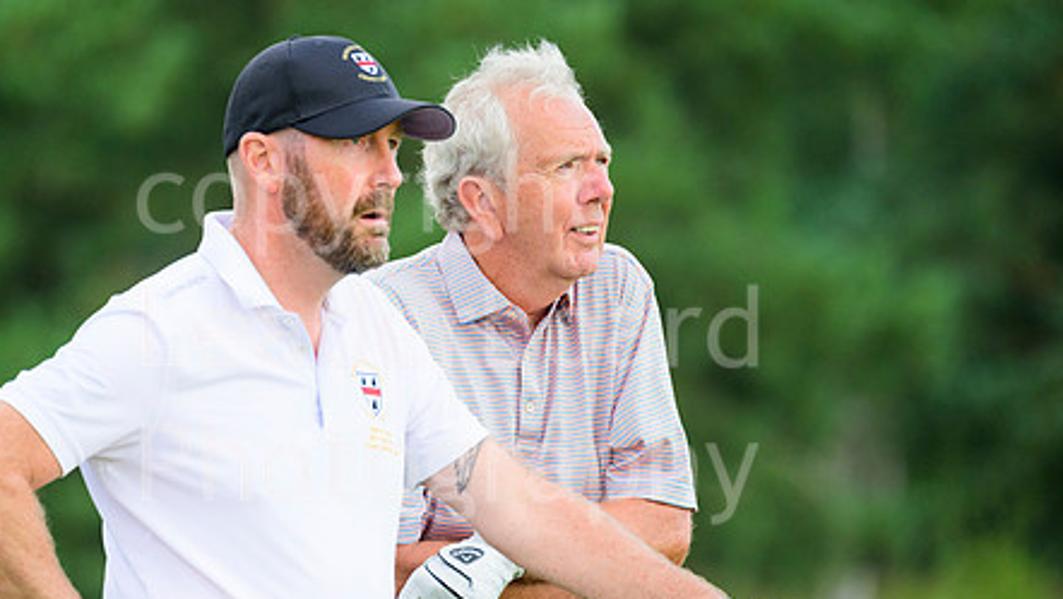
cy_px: 350
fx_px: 12012
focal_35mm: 426
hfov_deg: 5.1
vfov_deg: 2.9
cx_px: 452
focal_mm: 310
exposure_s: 1/1250
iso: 1000
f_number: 5.6
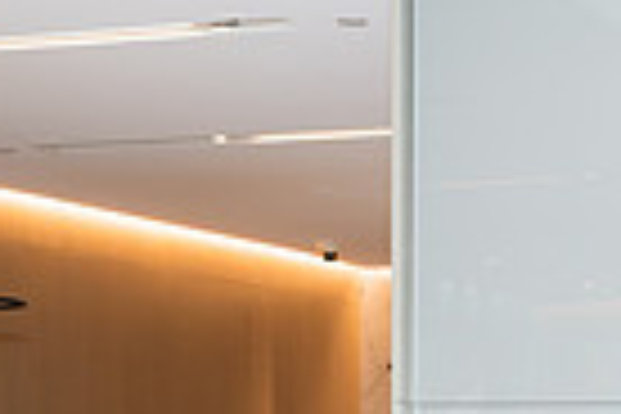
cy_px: 634
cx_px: 558
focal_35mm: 127
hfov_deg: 15.9
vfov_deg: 10.4
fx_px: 2191
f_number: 3.2
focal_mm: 30
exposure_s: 1/160
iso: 400
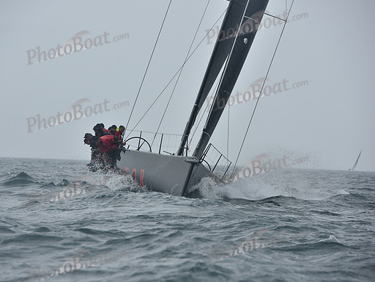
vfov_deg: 6.8
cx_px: 168
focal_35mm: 218
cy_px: 141
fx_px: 2362
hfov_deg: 9.1
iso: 320
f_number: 8
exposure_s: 1/1000
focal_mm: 200
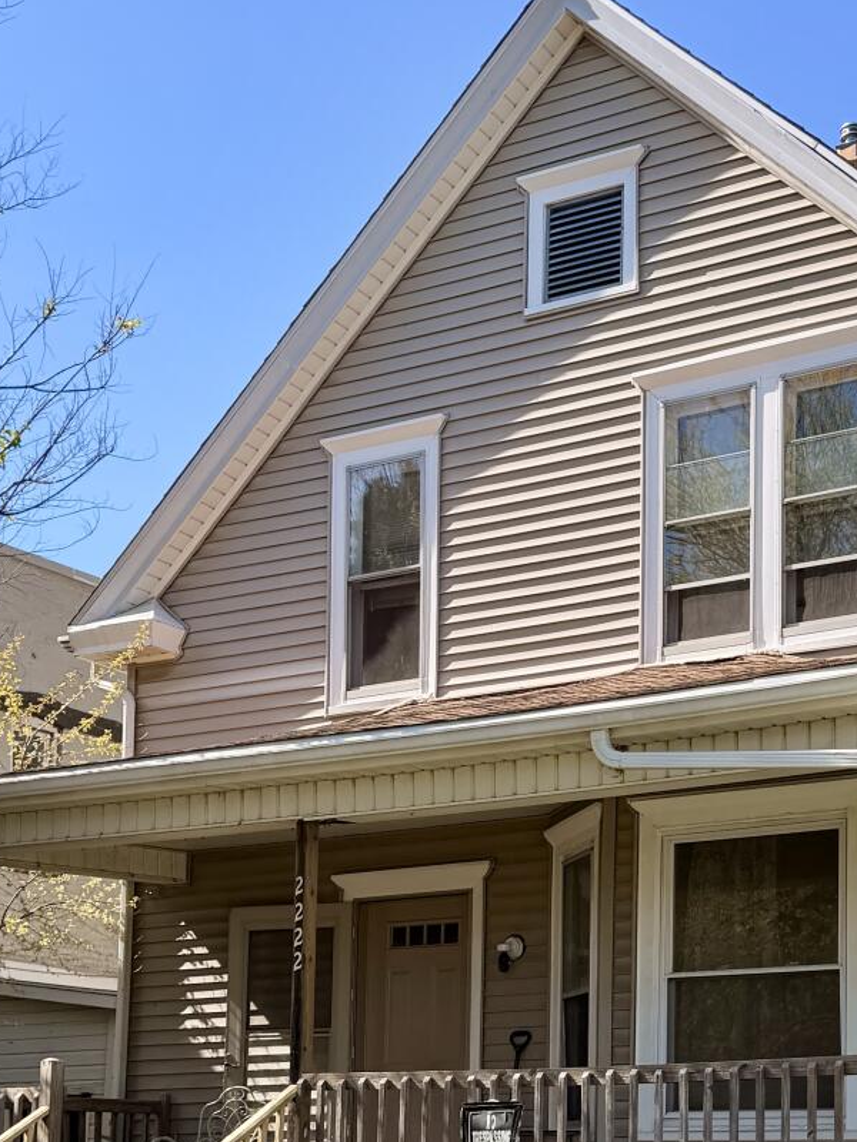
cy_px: 1012
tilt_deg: +5.7
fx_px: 1981
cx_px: 730
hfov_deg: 23.9
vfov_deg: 30.8
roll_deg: -0.1
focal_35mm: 60
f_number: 1.78
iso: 80
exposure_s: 1/2801
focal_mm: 6.76
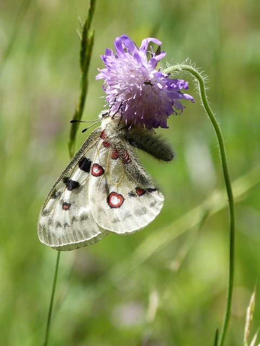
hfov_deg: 1.9
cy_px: 173
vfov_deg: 2.5
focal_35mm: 799
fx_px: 8002
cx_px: 130
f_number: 5.2
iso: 80
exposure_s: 1/200
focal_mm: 108
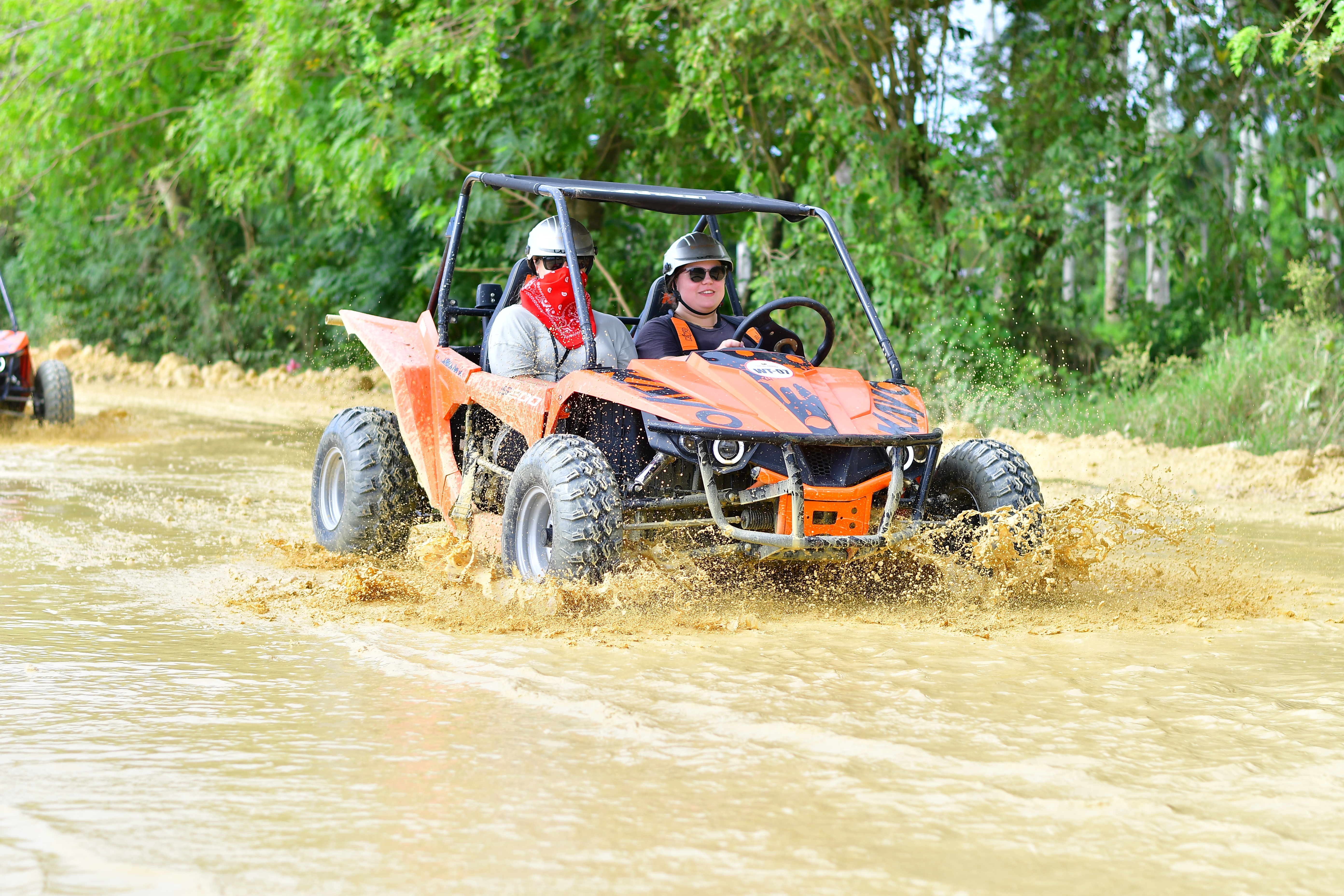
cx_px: 672
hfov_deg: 27.0
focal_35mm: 75
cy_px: 448
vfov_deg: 18.2
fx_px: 2800
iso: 100
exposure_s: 1/1250
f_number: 2.8
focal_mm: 50
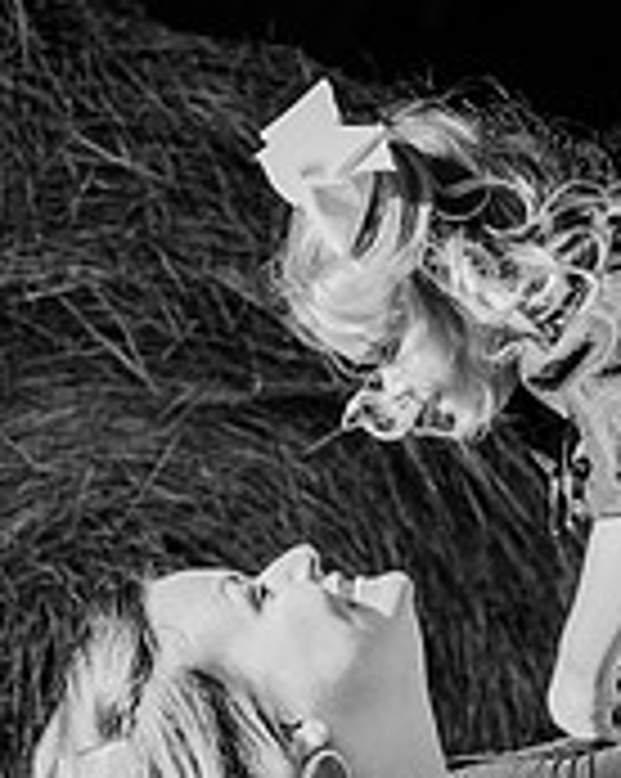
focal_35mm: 122
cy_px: 382
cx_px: 405
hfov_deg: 12.6
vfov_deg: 15.8
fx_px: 2808
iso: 200
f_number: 2.8
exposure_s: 1/800
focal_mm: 50
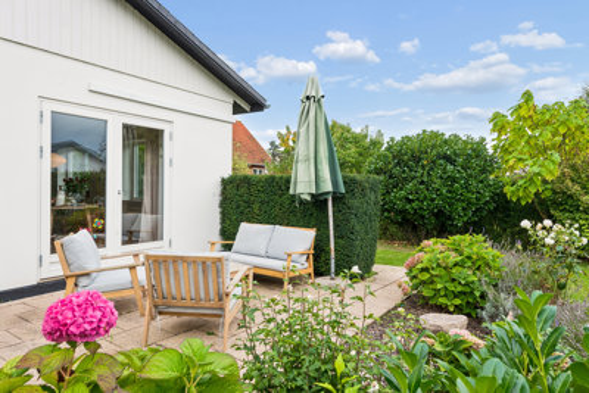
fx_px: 360
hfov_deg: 78.6
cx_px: 294
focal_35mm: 22
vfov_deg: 57.3
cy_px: 196
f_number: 9
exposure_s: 1/60
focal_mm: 22
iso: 250
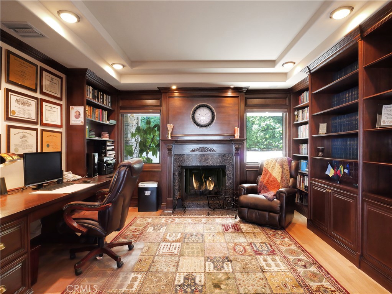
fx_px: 204
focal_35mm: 18
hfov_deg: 87.8
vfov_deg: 71.6
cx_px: 196
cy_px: 147
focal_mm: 9
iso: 3200
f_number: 8
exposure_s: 1/25
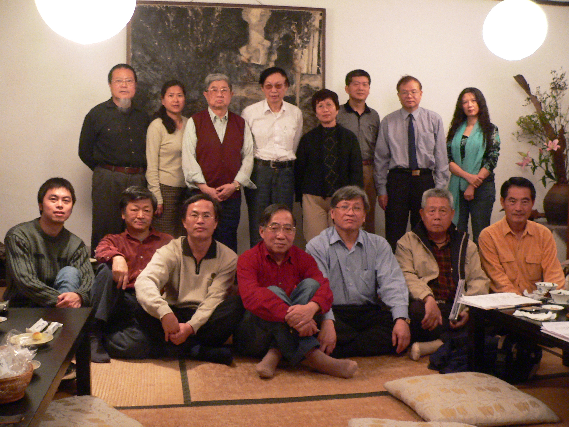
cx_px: 284
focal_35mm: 36
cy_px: 214
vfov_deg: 39.7
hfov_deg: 51.4
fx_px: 592
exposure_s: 1/6
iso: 400
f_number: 2.8
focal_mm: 6
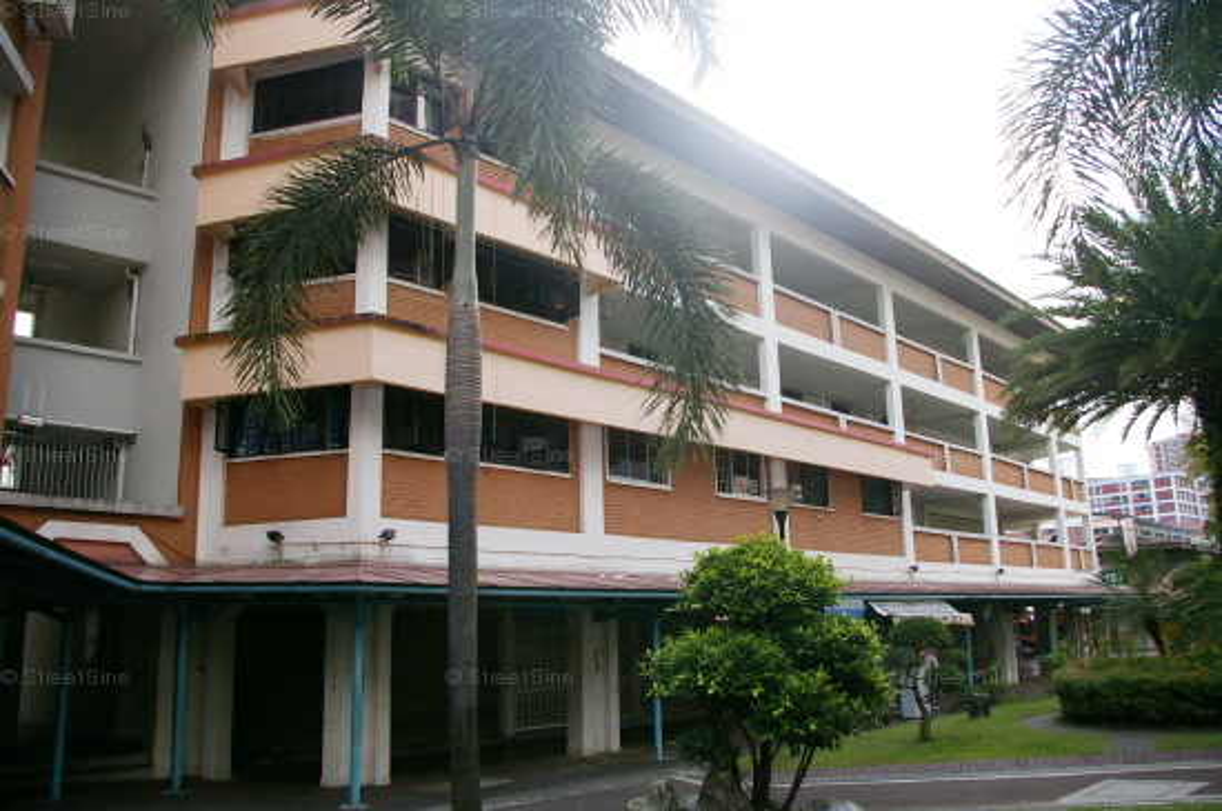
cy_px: 406
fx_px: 915
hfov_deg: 67.5
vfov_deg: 47.8
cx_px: 611
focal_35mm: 27
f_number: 6.7
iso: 400
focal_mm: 18
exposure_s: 1/250
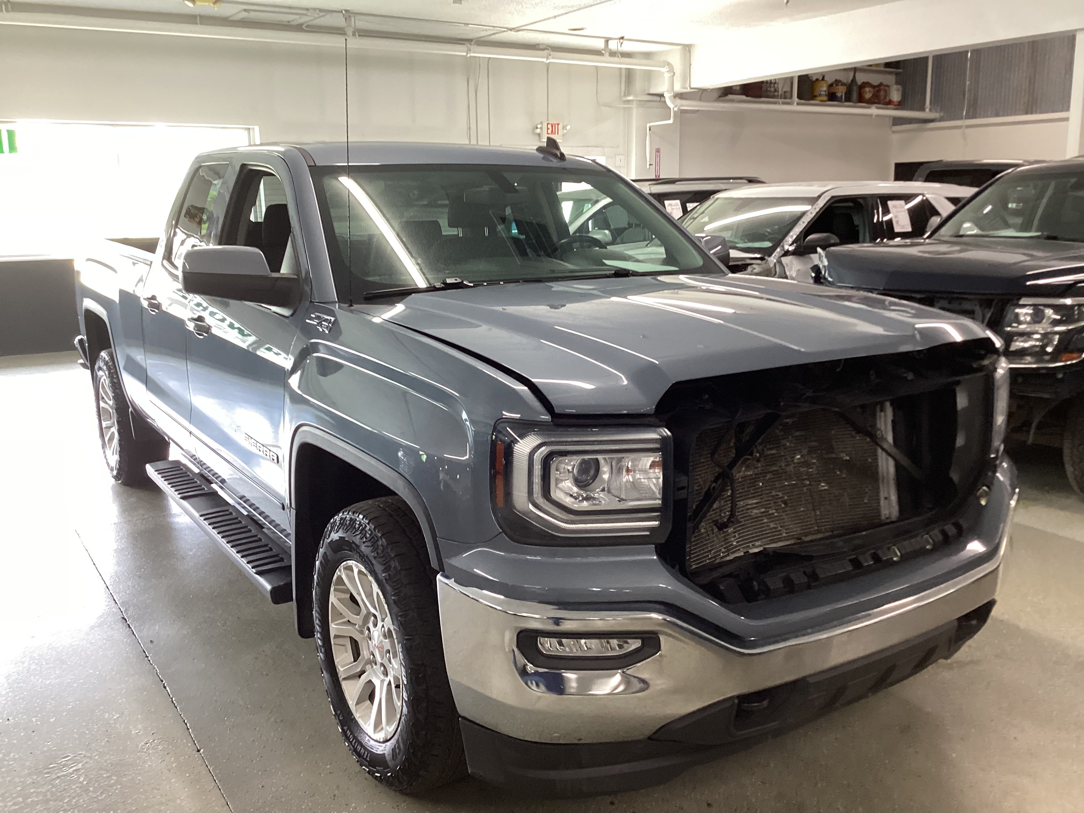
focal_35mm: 31
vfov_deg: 45.4
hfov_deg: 58.4
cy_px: 406
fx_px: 971
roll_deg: -0.8
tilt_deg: -17.2
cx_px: 542
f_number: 2.4
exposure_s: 1/50
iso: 125
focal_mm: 3.3
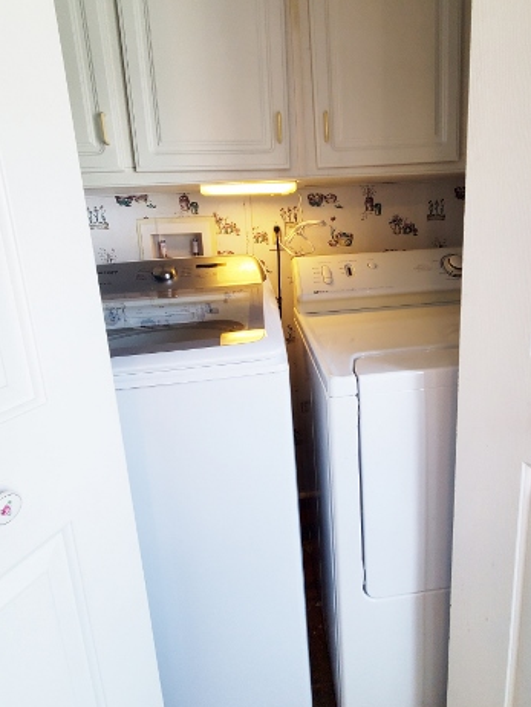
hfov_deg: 71.3
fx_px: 368
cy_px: 309
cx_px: 300
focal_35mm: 18
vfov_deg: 87.3
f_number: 2.2
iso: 160
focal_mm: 1.8
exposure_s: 1/60
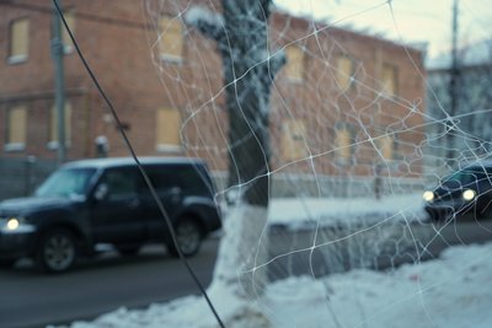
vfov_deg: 23.0
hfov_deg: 33.9
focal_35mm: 59
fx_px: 807
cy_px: 164
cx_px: 246
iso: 200
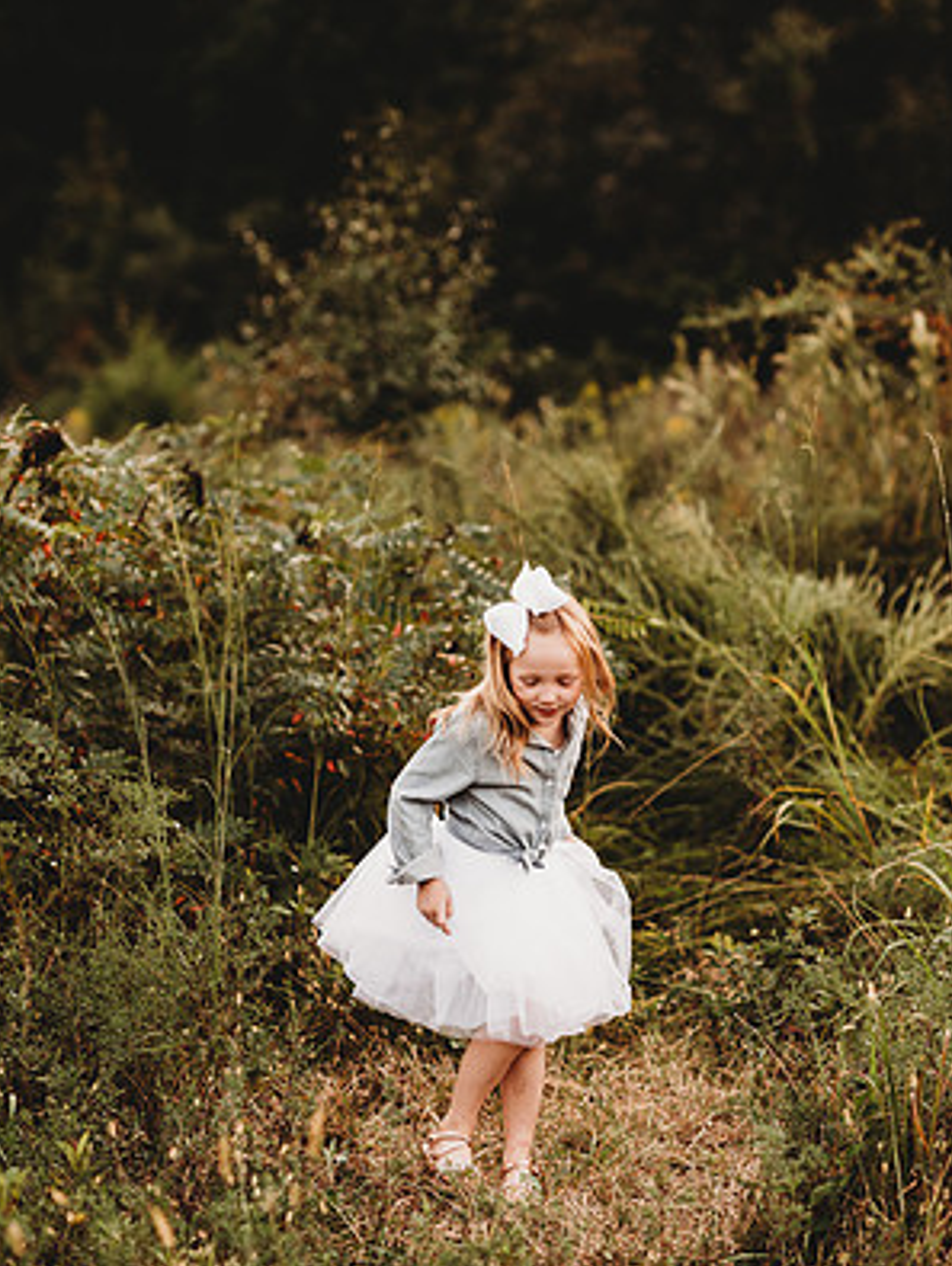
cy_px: 641
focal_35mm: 93
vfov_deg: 21.1
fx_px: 3405
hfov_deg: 15.9
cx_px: 478
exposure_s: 1/200
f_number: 2.2
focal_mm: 85
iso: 125
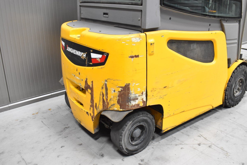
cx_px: 124
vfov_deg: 38.4
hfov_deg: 55.1
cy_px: 82
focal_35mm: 34
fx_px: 237
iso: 1600
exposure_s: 1/30
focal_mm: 23
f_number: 5
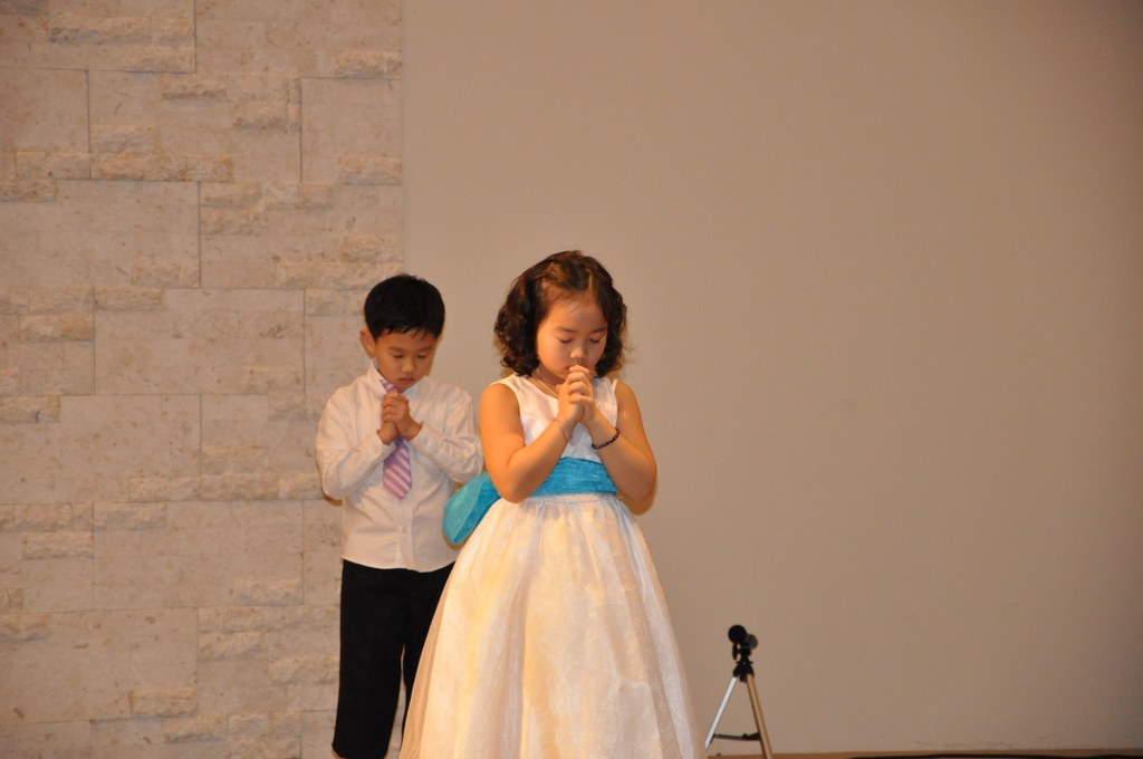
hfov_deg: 13.1
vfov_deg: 8.7
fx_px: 4994
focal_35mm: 158
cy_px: 380
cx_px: 572
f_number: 5.6
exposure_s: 1/60
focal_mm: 105
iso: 1600
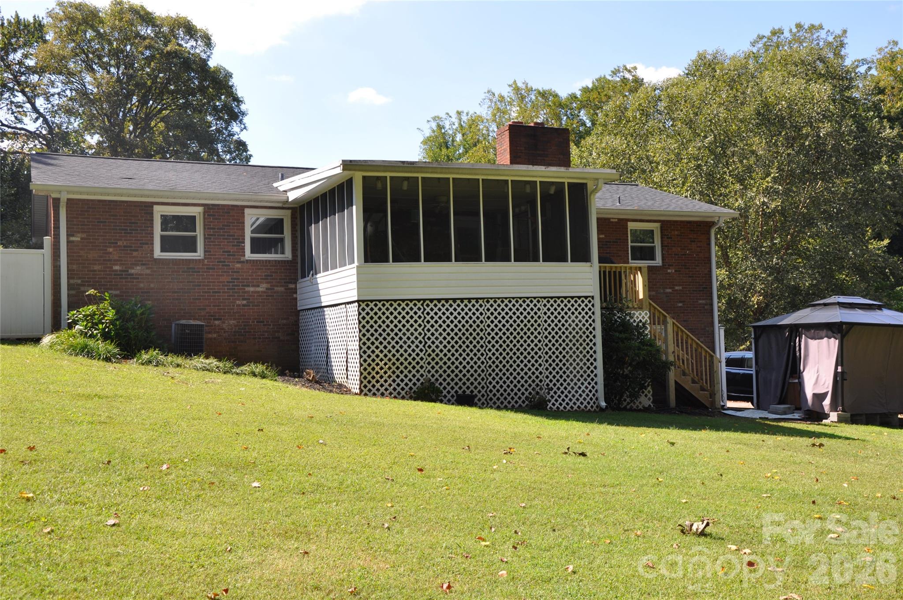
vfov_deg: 34.1
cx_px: 452
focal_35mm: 39
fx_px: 977
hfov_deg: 49.6
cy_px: 300
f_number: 10
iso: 200
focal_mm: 26
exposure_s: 1/200
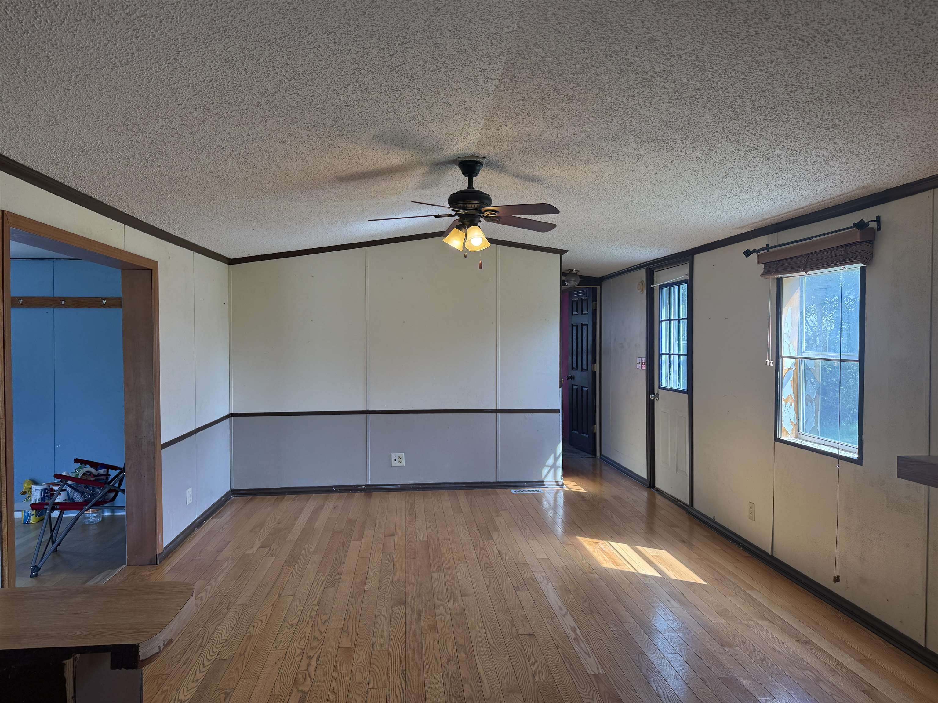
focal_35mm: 24
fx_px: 650
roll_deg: +0.2
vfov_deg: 56.8
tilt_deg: -0.6
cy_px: 352
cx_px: 469
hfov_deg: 71.6
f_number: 1.78
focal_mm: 6.76
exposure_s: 1/240
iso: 125
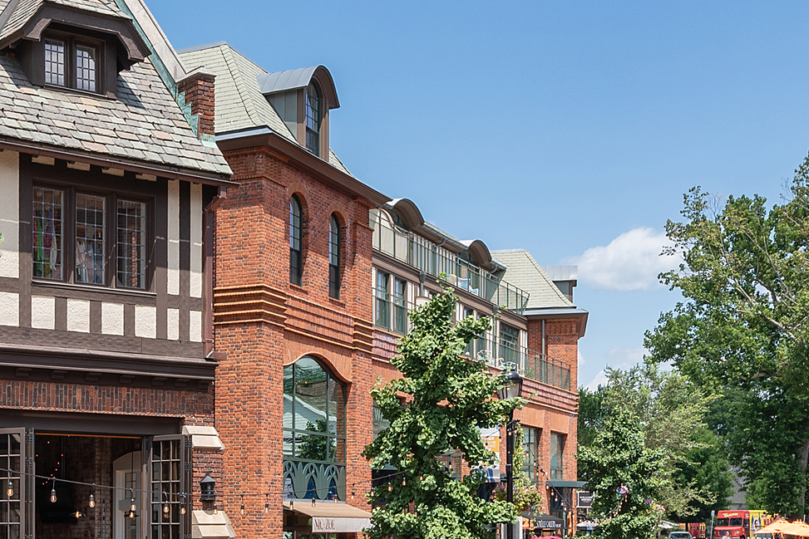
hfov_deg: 32.4
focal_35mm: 60
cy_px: 281
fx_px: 1348
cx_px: 149
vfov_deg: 22.6
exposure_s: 1/1000
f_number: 8
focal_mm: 19
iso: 200
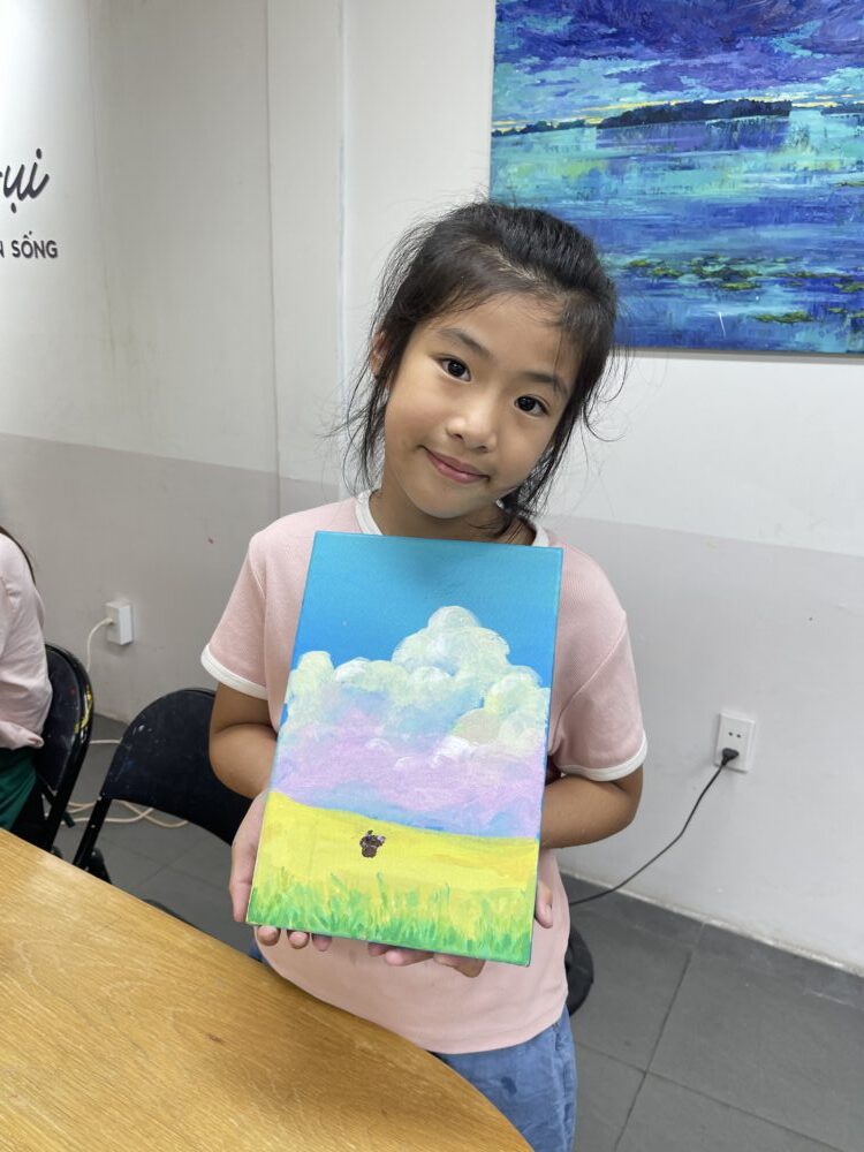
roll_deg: -1.7
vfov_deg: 67.3
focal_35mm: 26
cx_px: 432
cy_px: 576
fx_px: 865
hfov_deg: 53.1
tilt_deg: -17.7
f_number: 1.6
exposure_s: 1/121
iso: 64
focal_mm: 5.1
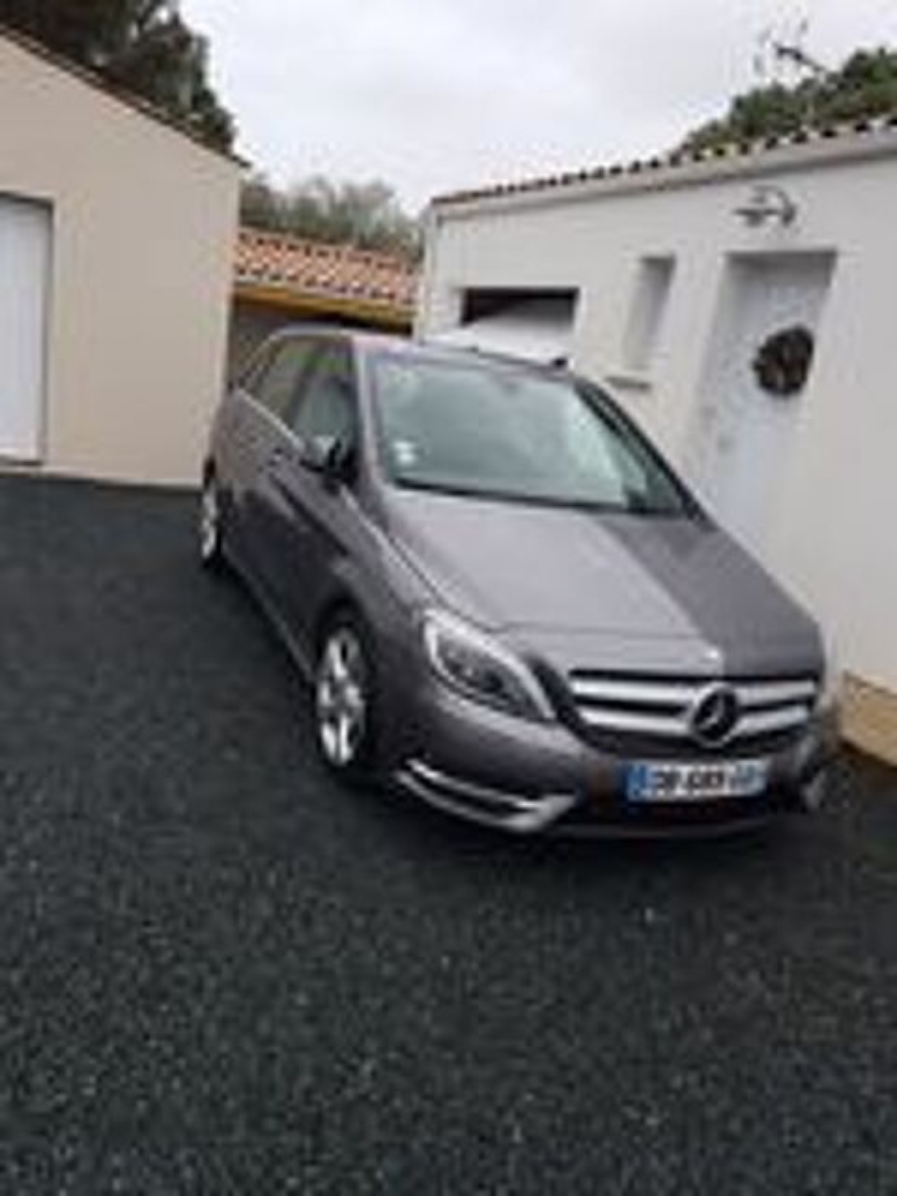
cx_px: 448
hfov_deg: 53.1
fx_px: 898
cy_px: 598
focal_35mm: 26
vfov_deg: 67.3
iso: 40
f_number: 1.7
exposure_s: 1/106
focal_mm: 4.2
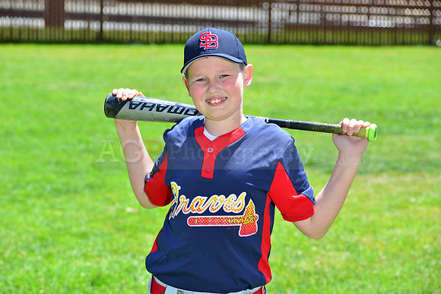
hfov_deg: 15.2
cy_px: 147
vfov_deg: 10.2
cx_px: 220
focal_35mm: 135
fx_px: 1654
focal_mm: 135
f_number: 8
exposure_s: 1/200
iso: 200
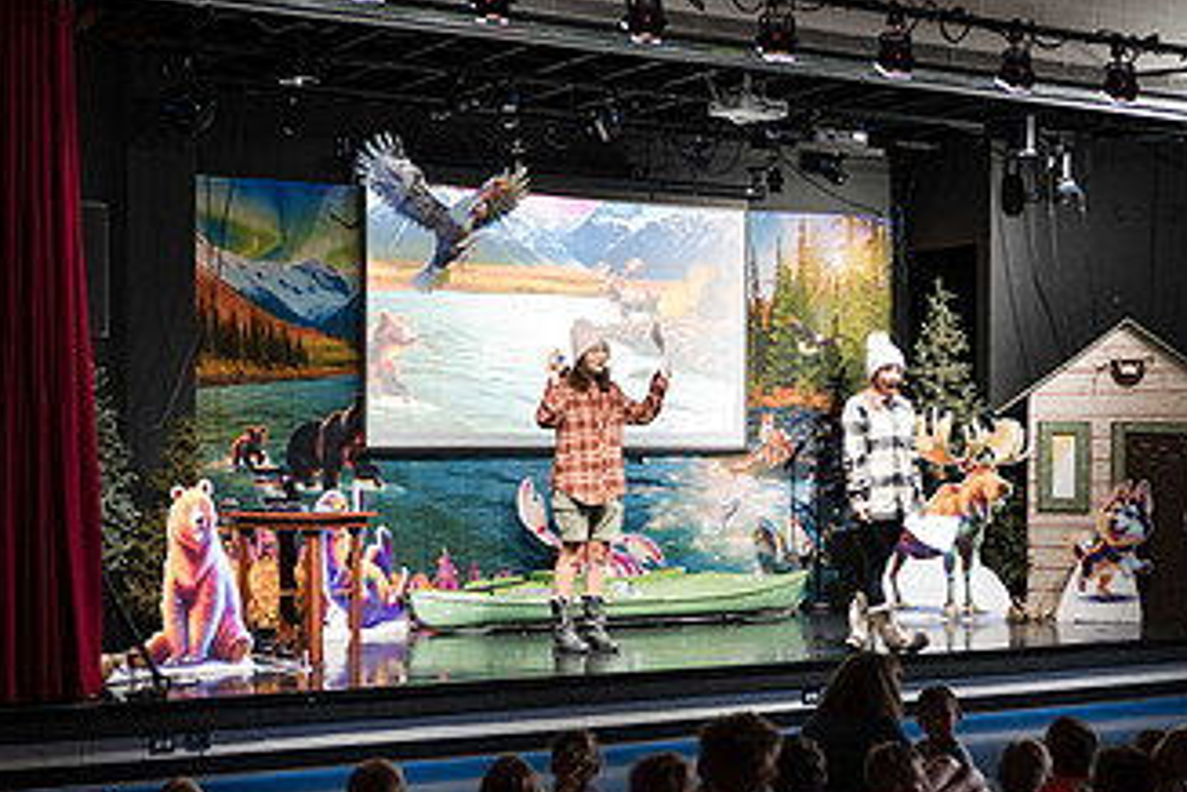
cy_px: 482
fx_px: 2176
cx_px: 612
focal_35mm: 66
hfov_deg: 30.5
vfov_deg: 20.6
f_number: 2.8
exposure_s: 1/125
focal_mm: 35
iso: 1800
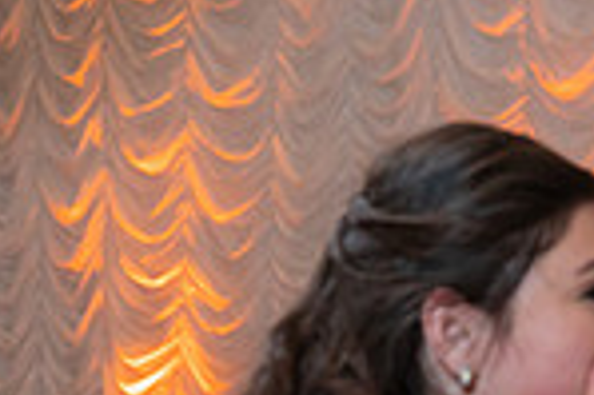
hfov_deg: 9.1
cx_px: 1066
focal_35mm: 216
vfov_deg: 6.3
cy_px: 608
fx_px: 3560
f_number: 4
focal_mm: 53
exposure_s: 1/100
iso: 2000
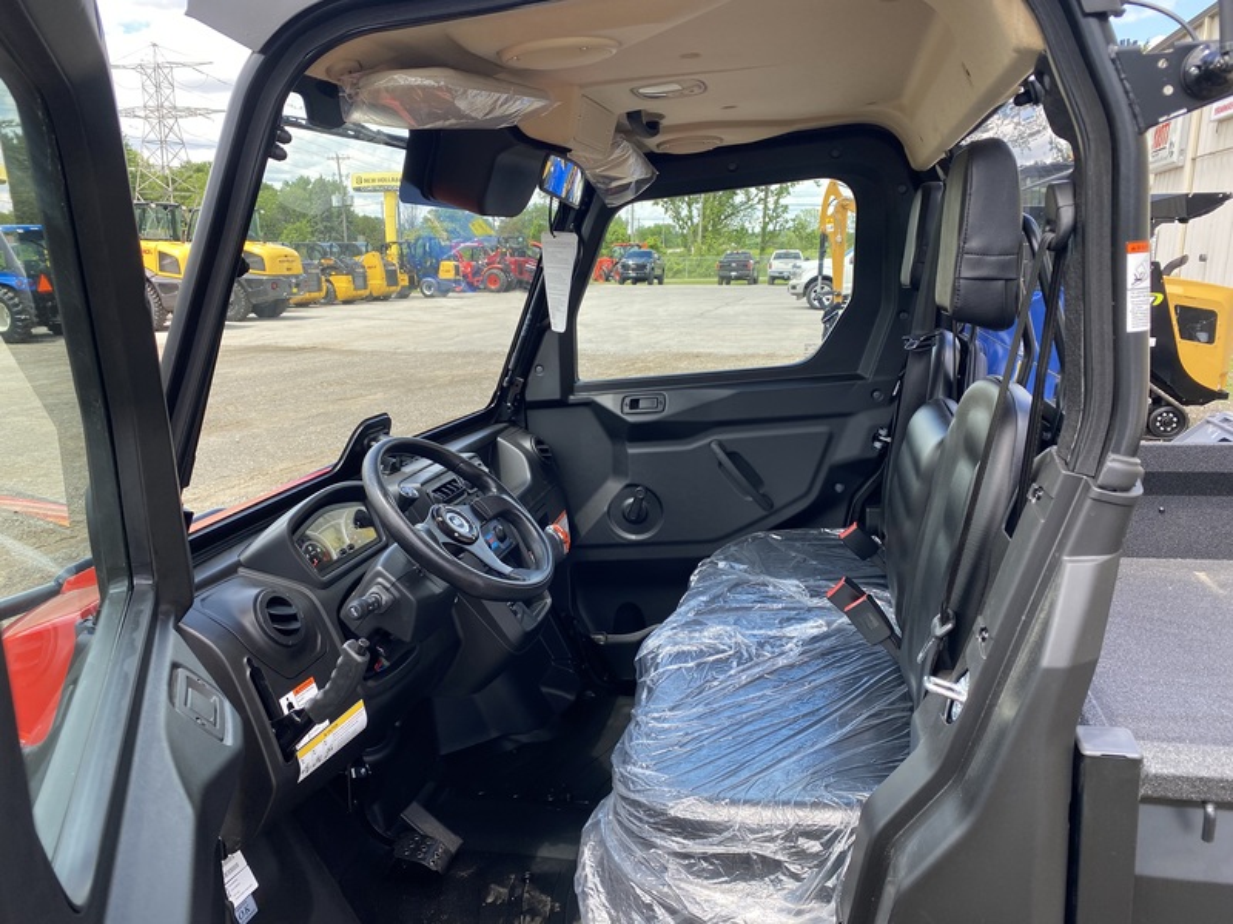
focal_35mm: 26
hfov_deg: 67.3
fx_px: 926
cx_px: 616
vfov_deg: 53.1
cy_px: 462
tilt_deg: -13.9
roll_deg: -0.7
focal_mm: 4.25
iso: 32
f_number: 1.8
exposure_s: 1/262
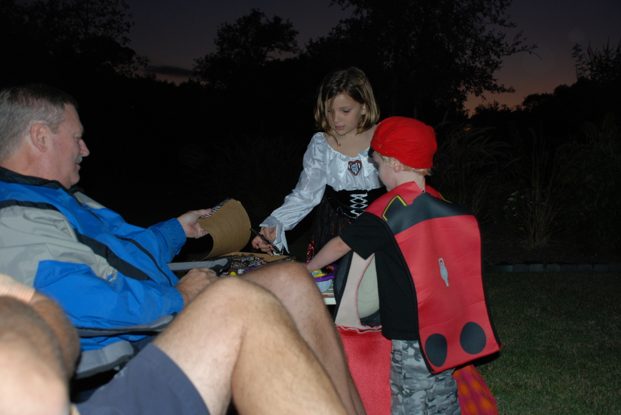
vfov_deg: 34.3
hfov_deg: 49.5
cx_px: 310
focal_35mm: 39
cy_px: 208
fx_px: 673
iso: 200
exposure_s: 1/60
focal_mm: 26
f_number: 4
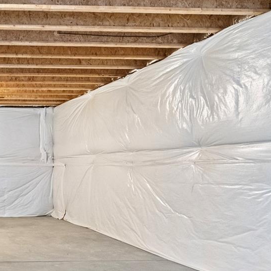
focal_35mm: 40
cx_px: -68
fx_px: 354
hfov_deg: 32.9
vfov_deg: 41.6
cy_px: 167
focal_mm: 16
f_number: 6.3
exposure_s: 1/13
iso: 4000
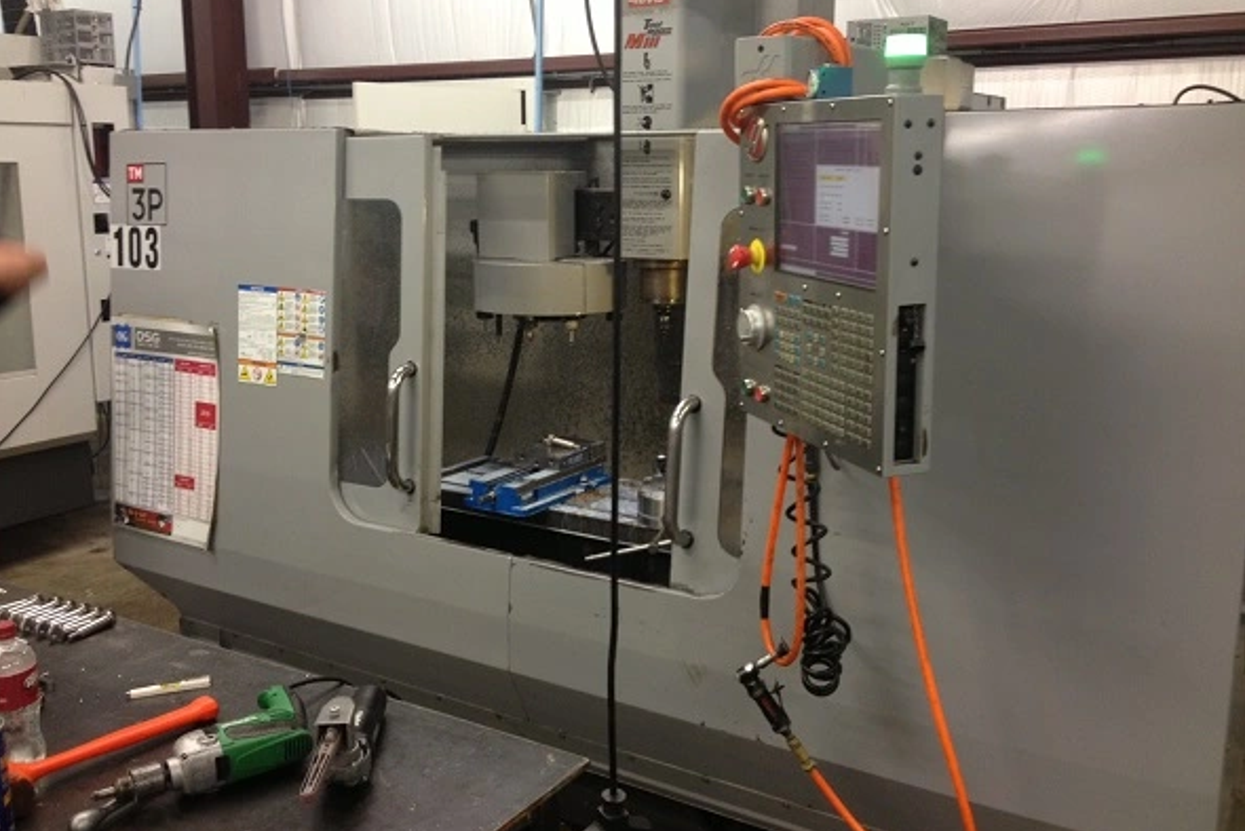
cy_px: 390
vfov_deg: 36.0
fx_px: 1280
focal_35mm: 37
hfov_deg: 51.9
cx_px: 614
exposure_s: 1/20
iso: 100
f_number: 2.4
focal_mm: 4.28
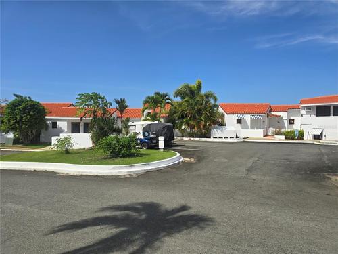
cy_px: 127
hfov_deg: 73.9
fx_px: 225
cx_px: 169
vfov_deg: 58.9
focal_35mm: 23
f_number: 1.7
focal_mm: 6.3
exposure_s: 1/1027
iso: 12
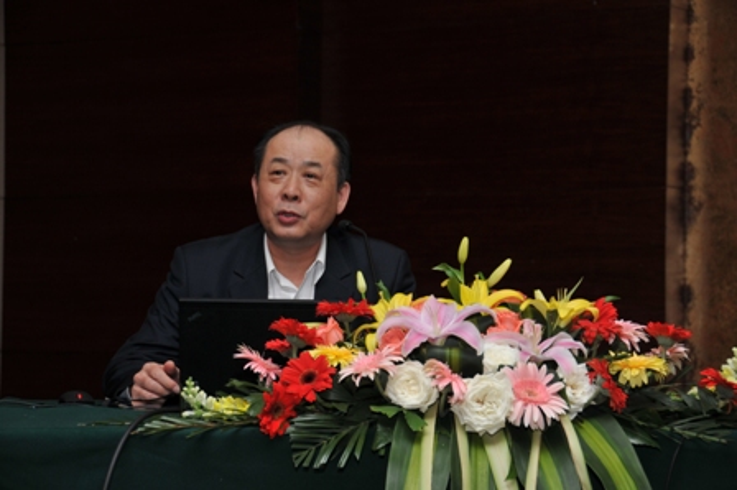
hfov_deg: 22.6
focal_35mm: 90
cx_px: 368
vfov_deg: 15.2
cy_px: 245
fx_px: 1841
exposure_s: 1/125
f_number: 4.8
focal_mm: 60
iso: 200
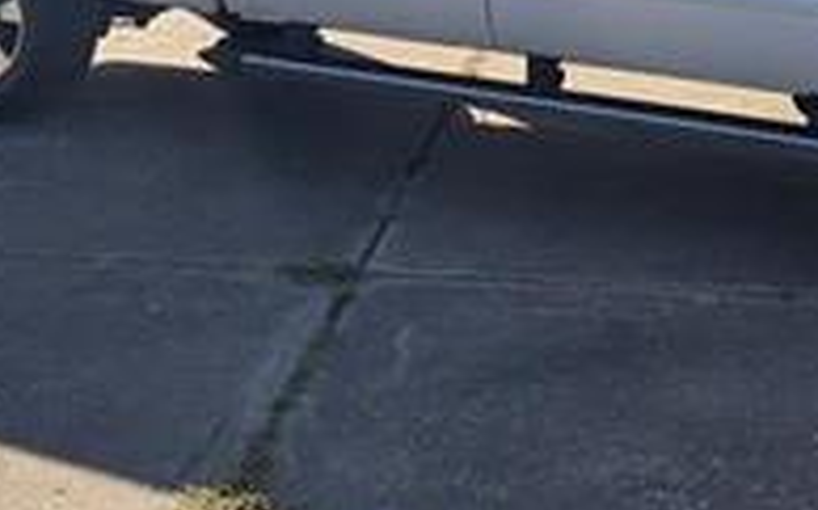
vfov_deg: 18.8
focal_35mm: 66
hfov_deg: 30.8
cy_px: -67
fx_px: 1470
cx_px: 561
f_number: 1.78
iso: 100
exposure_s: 1/3021
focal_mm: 6.76
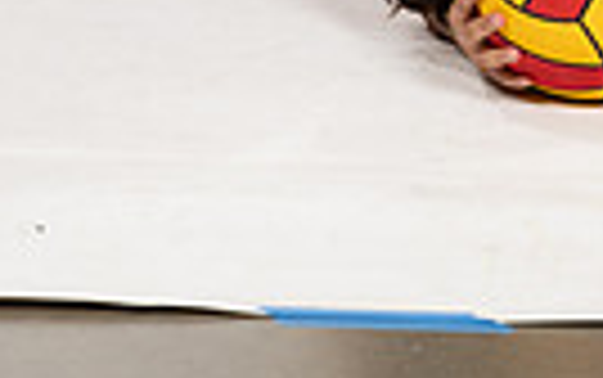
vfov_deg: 5.3
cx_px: 580
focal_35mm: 240
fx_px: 3947
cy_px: -531
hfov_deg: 8.7
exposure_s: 1/250
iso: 200
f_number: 5.6
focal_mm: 70
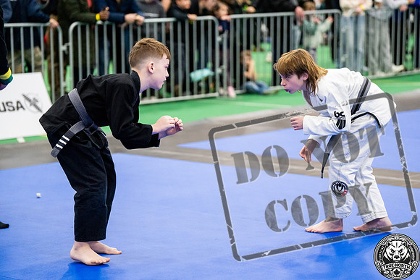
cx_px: 210
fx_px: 1330
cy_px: 140
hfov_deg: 17.9
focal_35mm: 114
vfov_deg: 12.0
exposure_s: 1/640
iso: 5000
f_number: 2.8
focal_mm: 114
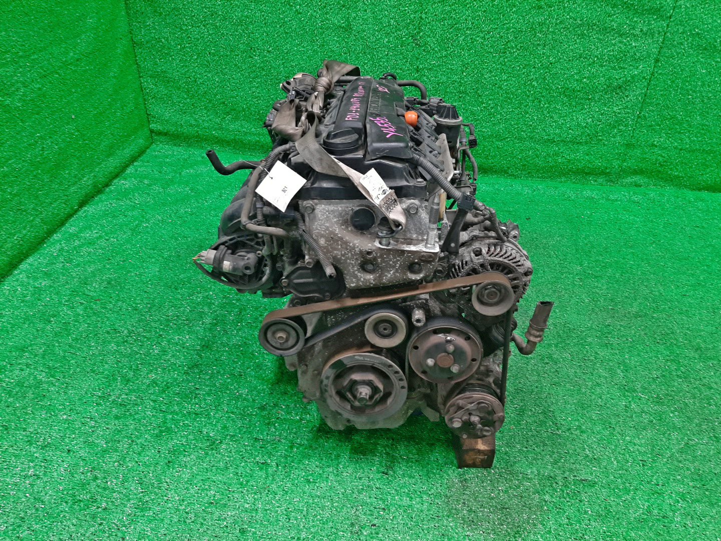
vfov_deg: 53.1
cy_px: 270
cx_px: 360
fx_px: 542
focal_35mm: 26
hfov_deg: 67.3
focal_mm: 3.93
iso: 139
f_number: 1.7
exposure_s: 1/50
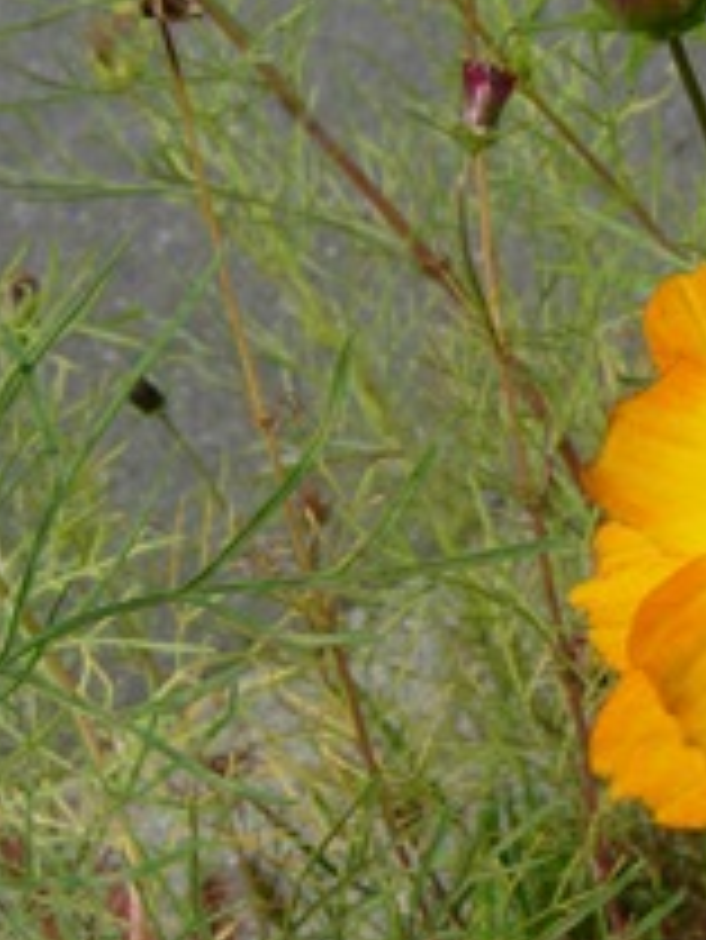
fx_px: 2988
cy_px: 643
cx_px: 895
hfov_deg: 13.1
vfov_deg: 17.8
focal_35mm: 110
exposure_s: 1/197
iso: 50
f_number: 5.4
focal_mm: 7.5
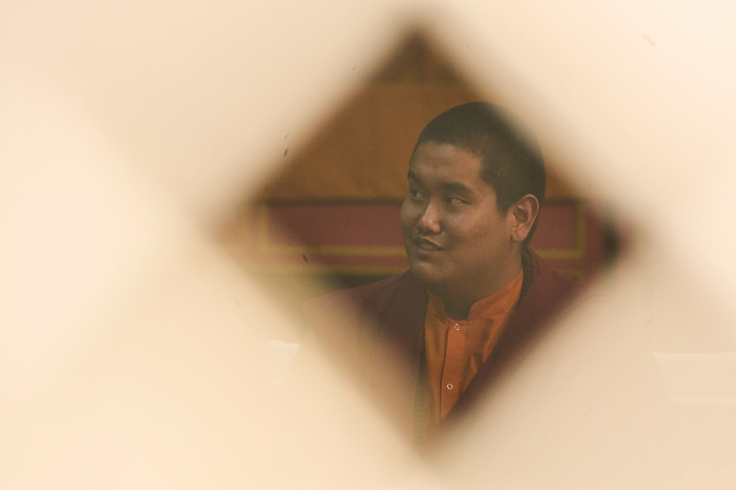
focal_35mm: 414
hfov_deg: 5.0
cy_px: 245
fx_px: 8461
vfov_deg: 3.3
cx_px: 368
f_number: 5.6
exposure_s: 1/160
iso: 1600
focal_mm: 276
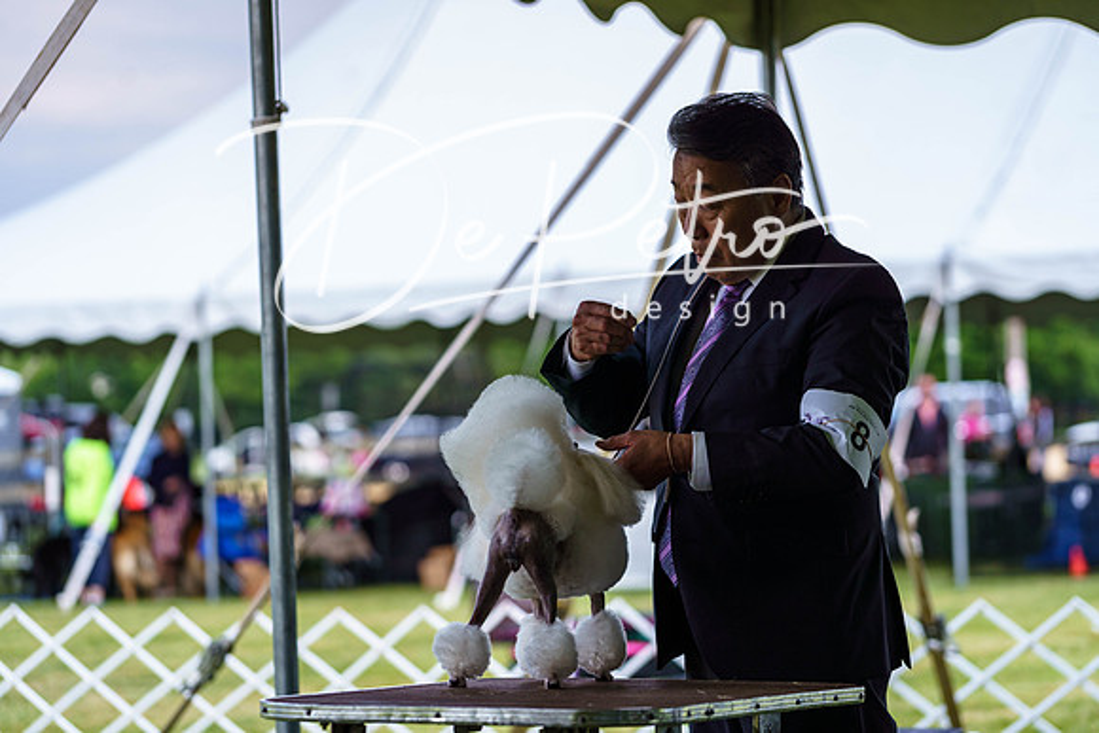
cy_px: 366
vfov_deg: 10.2
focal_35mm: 135
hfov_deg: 15.2
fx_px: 4122
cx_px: 550
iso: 250
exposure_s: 1/500
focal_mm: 135
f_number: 4
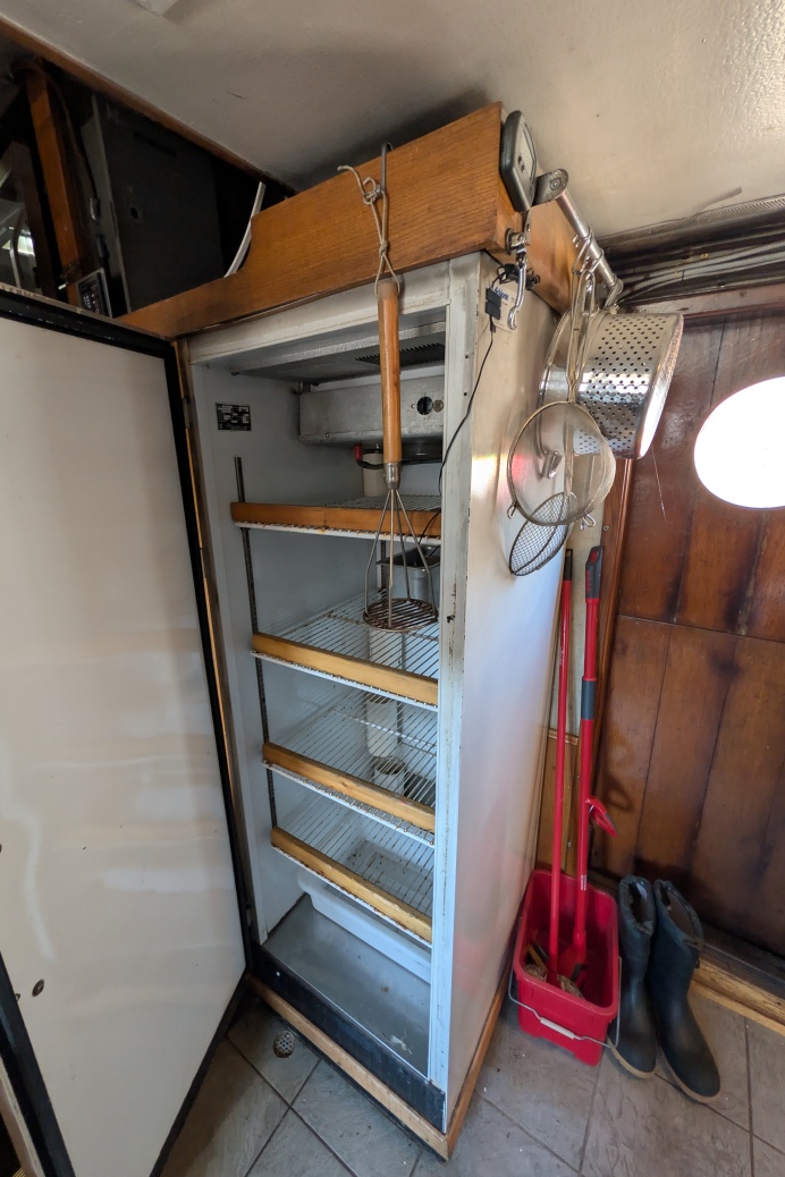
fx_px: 425
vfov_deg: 108.3
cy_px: 591
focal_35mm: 13
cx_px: 335
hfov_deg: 84.9
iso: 147
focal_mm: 2.02
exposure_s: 1/48.2
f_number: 1.7
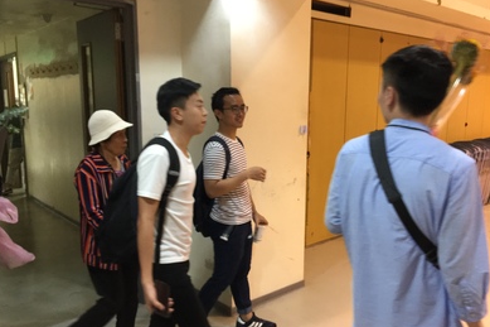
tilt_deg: -11.2
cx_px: 242
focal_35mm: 31
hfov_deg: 60.3
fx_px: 422
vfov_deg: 42.2
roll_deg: -1.8
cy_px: 181
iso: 64
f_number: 2.2
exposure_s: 1/15
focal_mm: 4.15
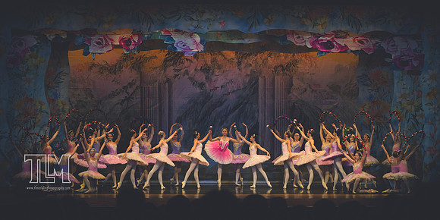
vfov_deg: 12.6
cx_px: 233
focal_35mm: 88
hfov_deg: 24.9
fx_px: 997
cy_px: 123
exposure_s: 1/500
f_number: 2.8
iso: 800
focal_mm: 75
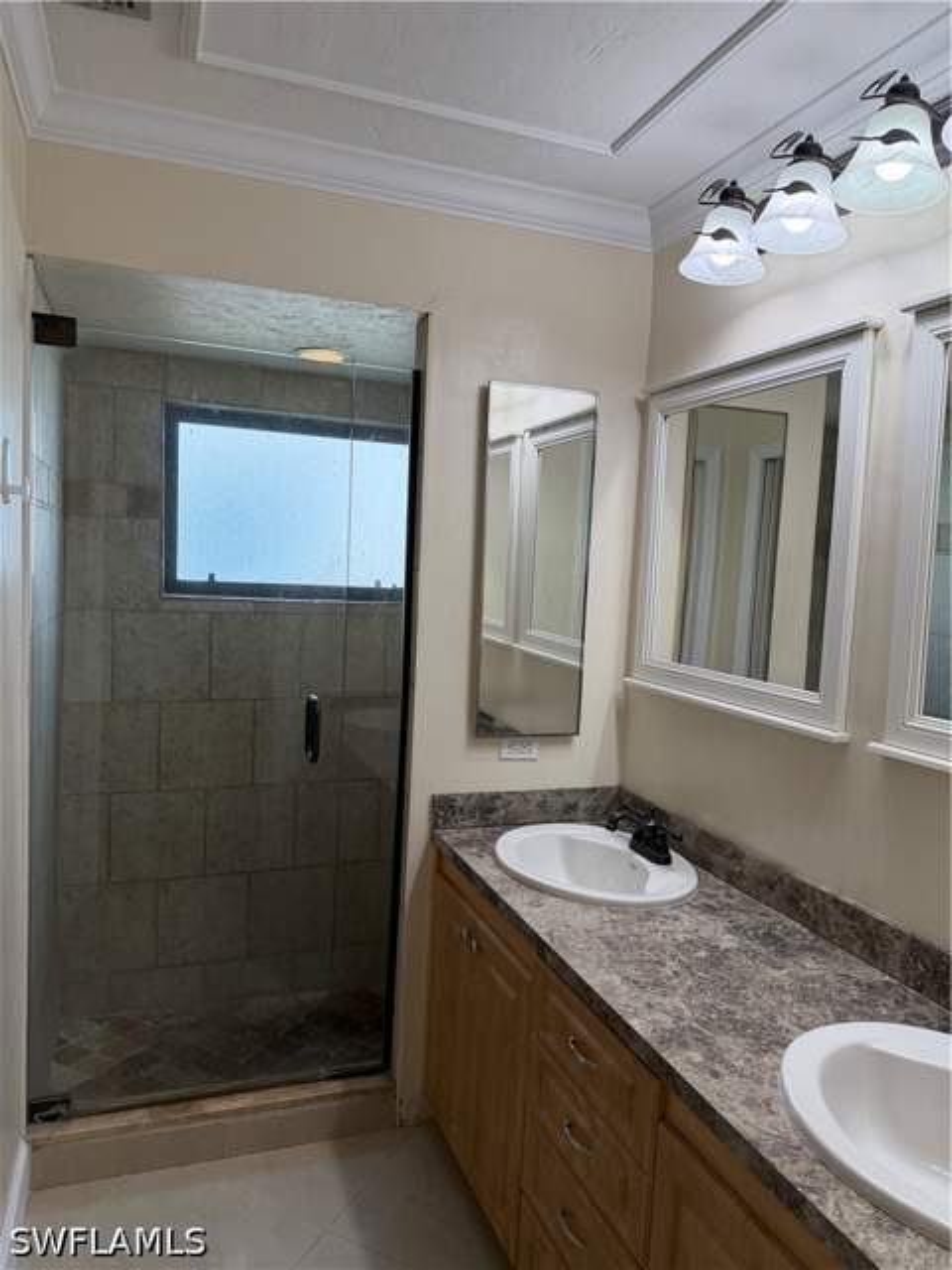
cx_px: 476
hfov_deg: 56.8
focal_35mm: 24
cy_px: 635
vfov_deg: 71.6
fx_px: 880
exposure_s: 1/212
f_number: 1.78
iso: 125
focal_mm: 6.76
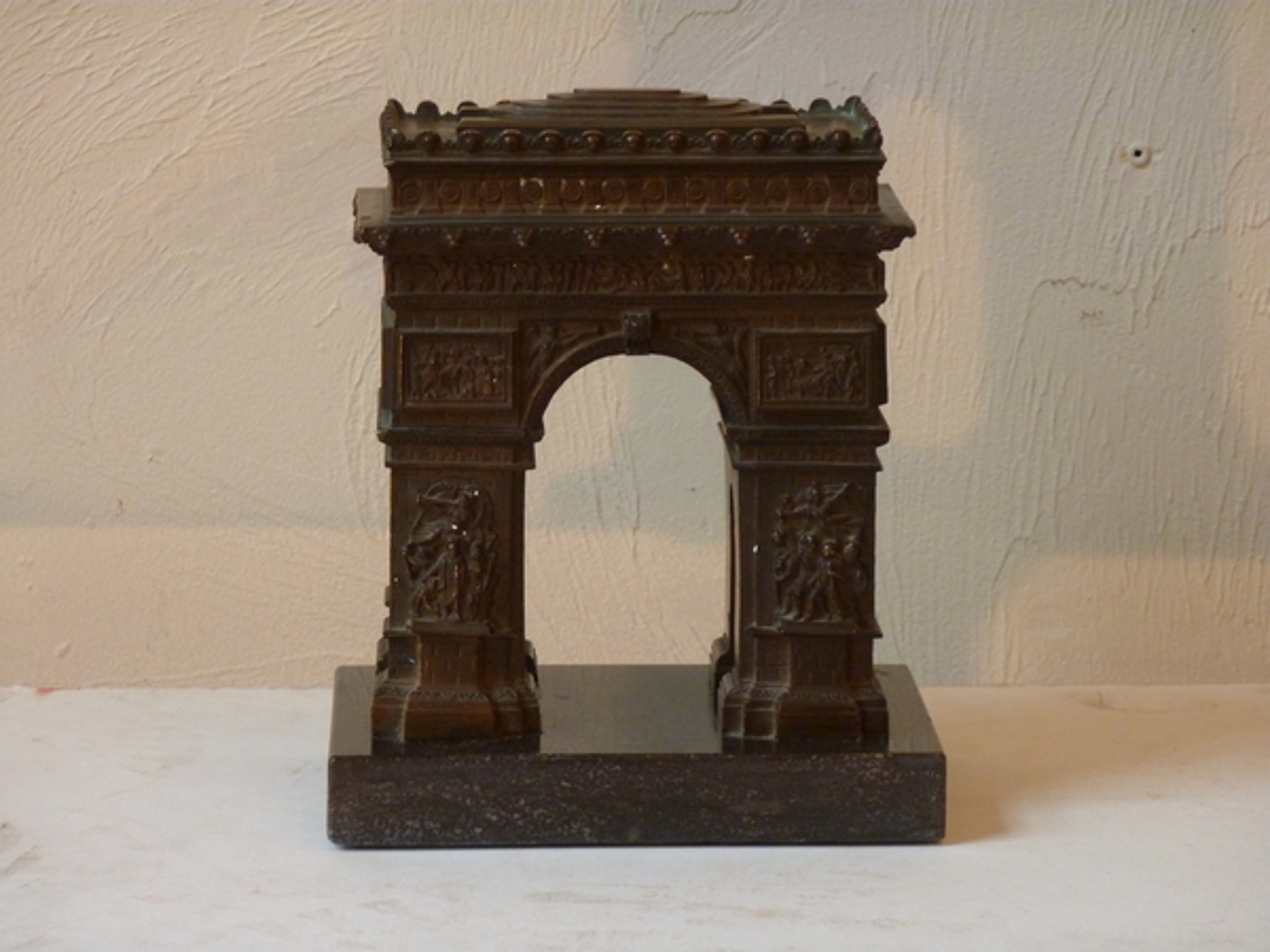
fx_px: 6200
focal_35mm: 169
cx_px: 635
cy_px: 476
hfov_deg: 11.7
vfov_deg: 8.8
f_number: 4.5
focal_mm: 27.8
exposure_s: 1/30
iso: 400
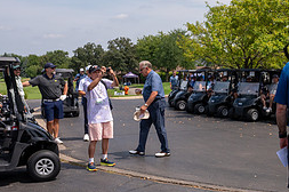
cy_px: 122
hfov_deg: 34.8
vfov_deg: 24.5
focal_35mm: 55
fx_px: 441
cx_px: 242
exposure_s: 1/1250
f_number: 5
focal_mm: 24
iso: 250
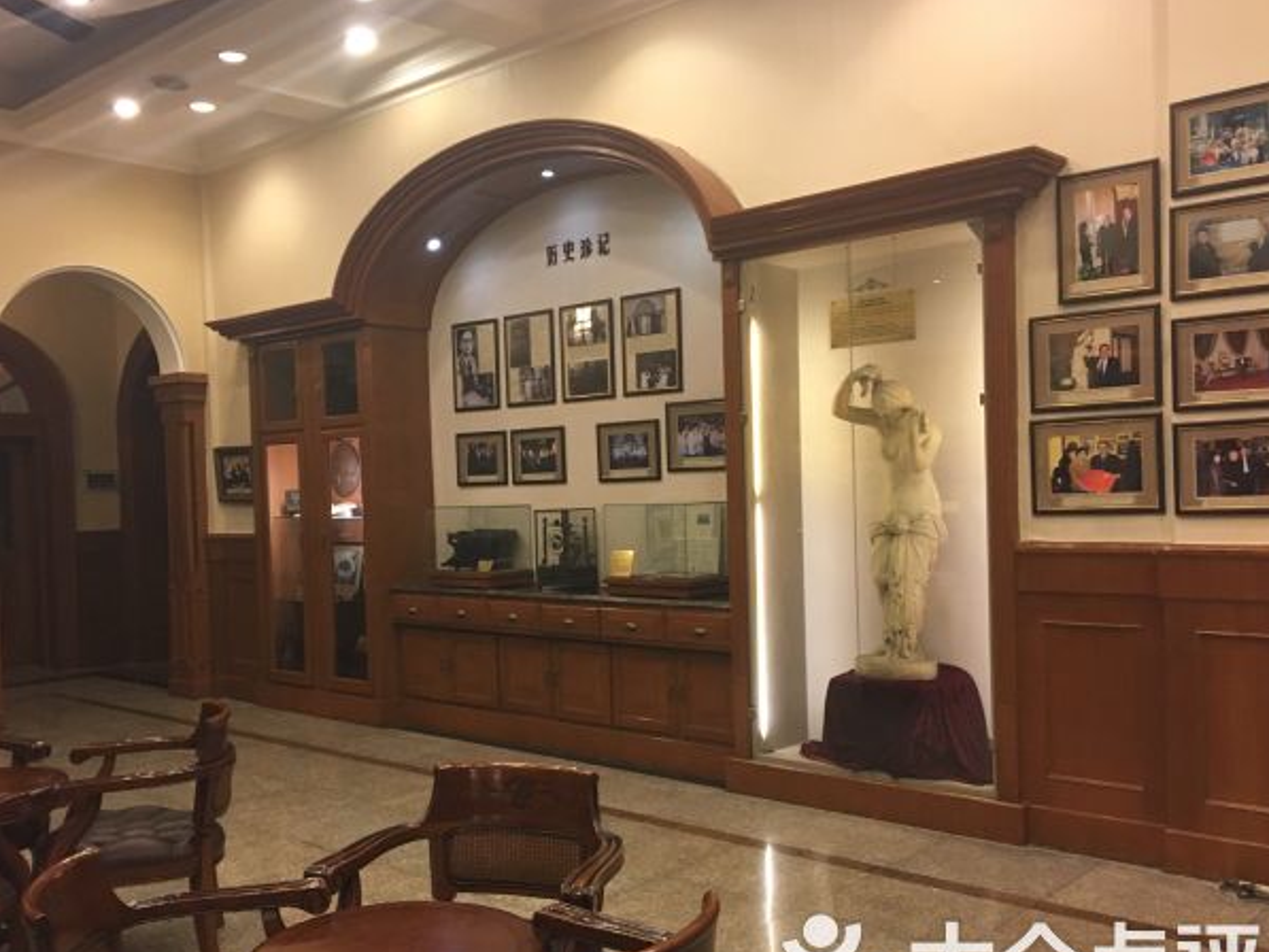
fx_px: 1247
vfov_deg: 41.8
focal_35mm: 34
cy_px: 517
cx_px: 572
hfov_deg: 53.9
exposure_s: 1/33
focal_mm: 4.15
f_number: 2.2
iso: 160
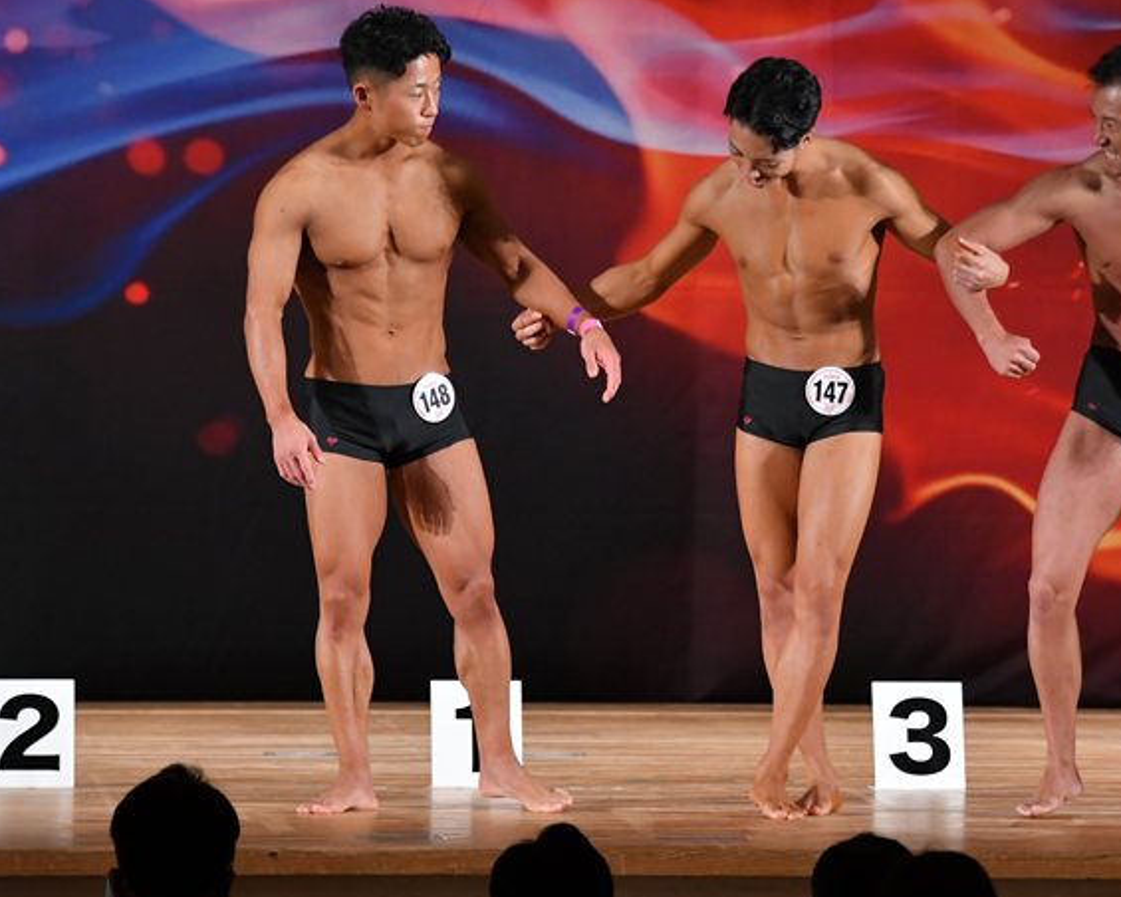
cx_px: 602
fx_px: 8626
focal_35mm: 260
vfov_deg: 6.0
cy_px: 439
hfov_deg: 7.4
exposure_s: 1/400
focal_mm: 135
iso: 3200
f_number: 5.6
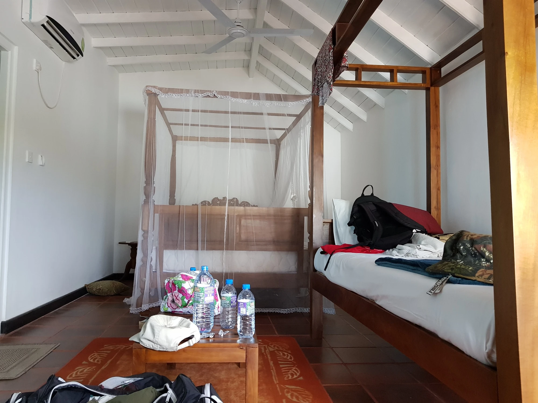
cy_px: 202
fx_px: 404
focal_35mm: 26
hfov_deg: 67.3
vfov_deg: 53.1
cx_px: 269
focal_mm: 4.2
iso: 250
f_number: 1.7
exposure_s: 1/50
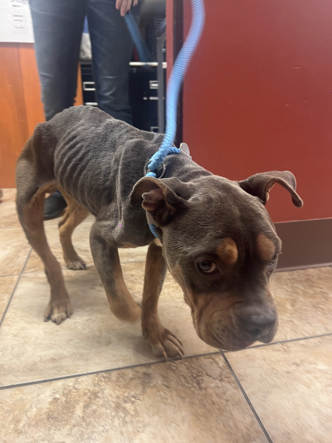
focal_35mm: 26
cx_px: 166
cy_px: 222
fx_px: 333
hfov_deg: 53.1
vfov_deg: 67.3
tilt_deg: -16.2
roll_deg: +0.3
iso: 100
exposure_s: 1/44
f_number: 1.5
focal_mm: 5.7
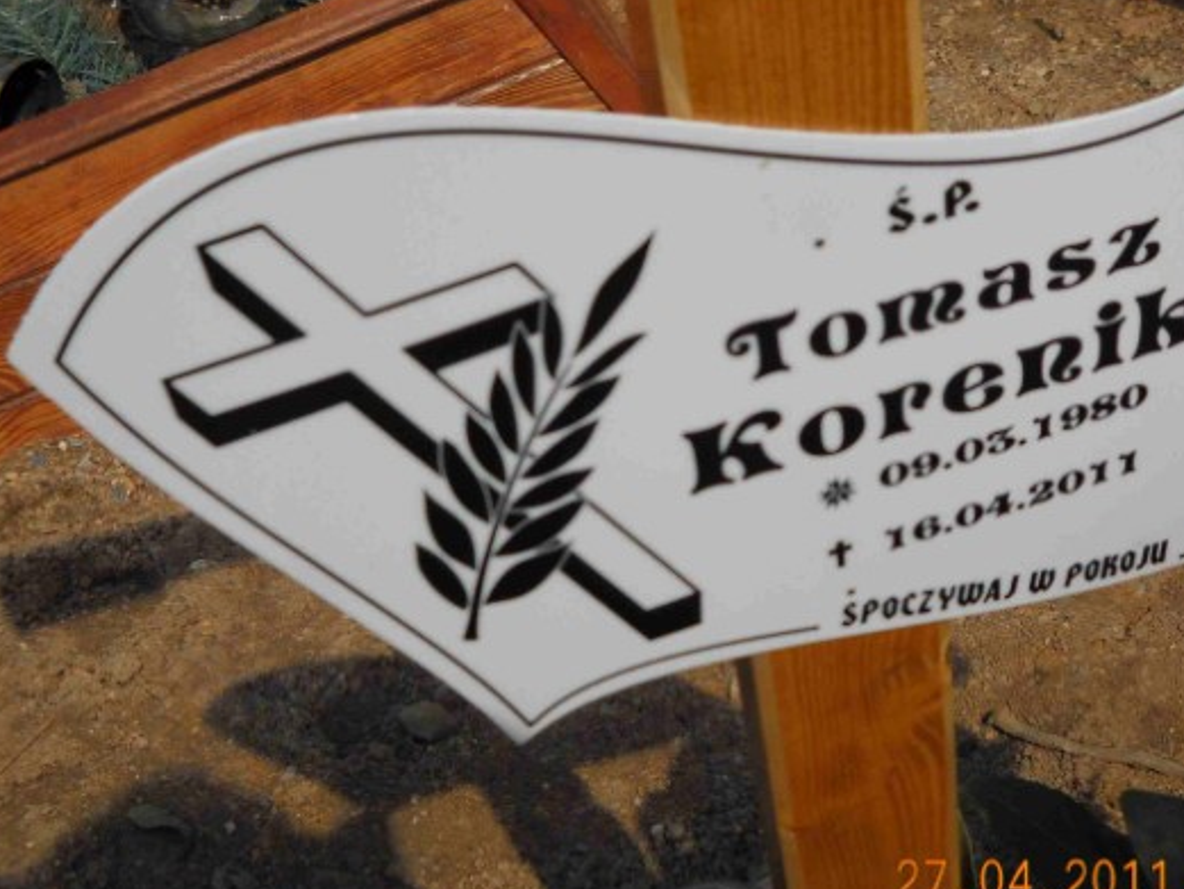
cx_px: 675
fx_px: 2018
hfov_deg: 32.6
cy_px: 448
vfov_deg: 24.8
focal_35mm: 59
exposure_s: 1/647
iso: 64
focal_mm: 7.88
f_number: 5.8
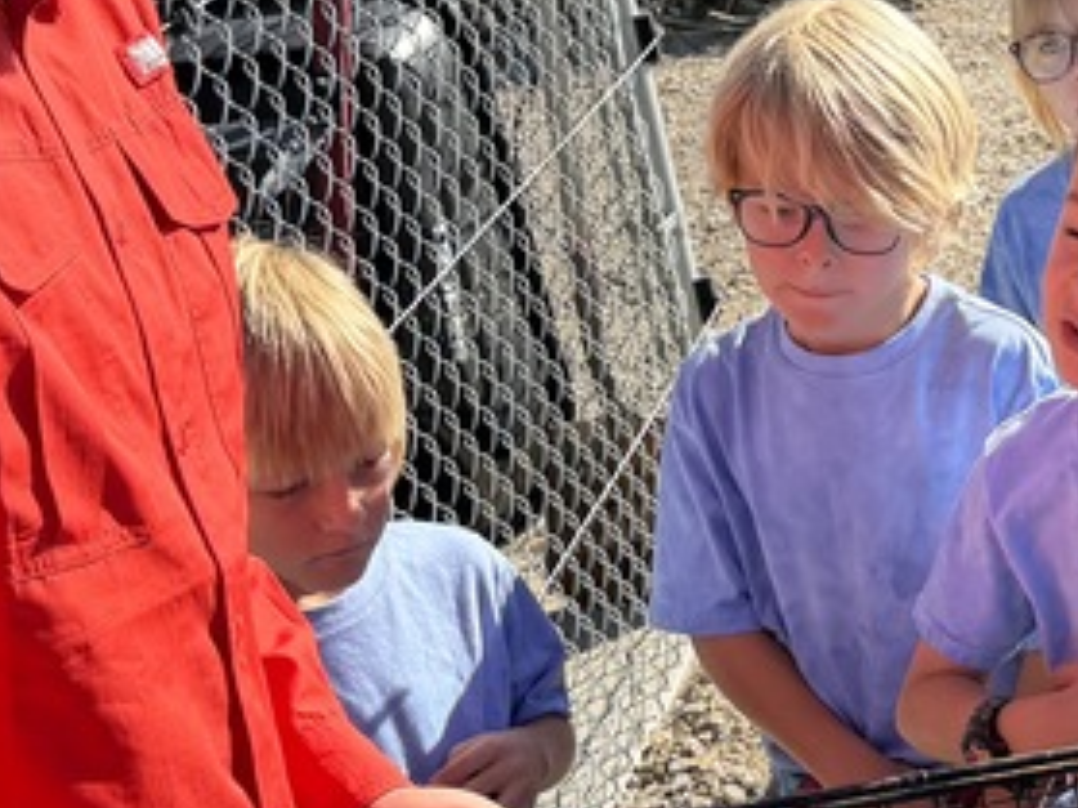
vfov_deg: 16.7
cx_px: 1101
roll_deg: +10.0
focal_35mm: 88
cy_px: 549
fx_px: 2739
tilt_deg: -22.8
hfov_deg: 21.4
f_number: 1.78
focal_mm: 6.76
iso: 80
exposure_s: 1/1855
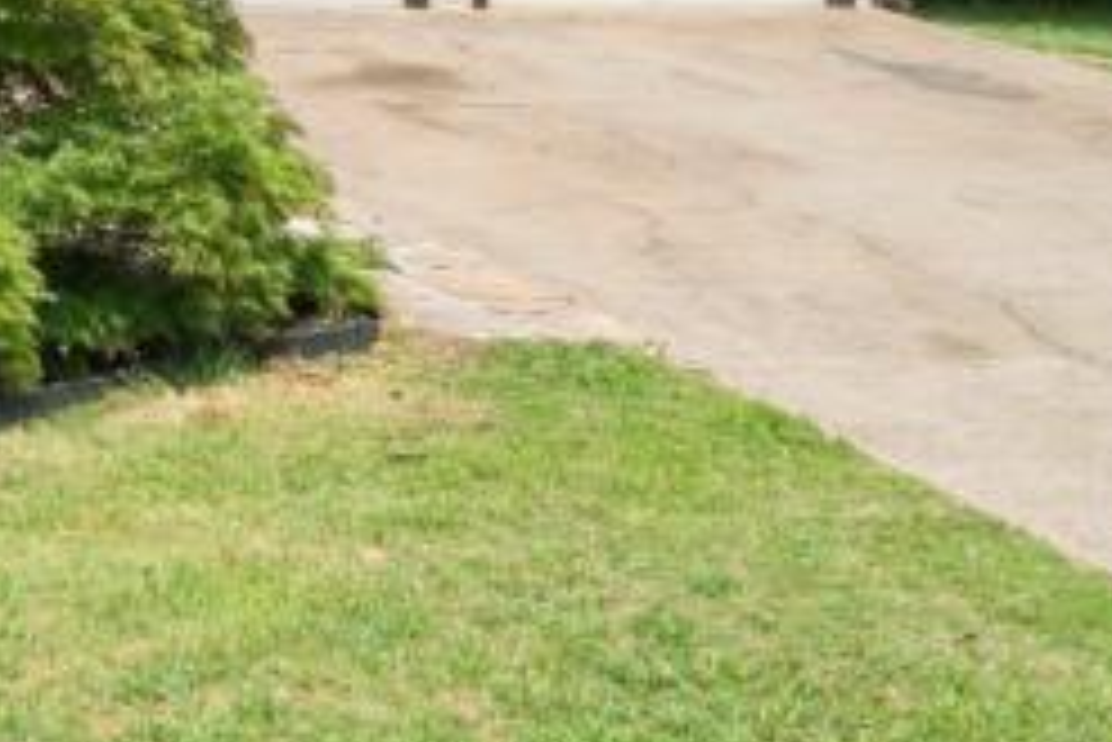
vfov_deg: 18.9
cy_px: -157
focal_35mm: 68
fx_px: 2102
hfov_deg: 27.4
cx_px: -81
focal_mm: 14
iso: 320
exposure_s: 1/160
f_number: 6.3
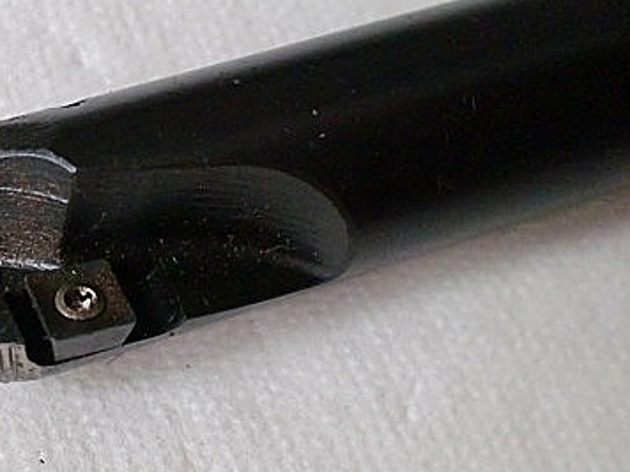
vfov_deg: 23.3
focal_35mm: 63
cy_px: 279
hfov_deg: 30.0
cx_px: 126
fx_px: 1147
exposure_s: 1/60
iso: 400
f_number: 3.1
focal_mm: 6.3
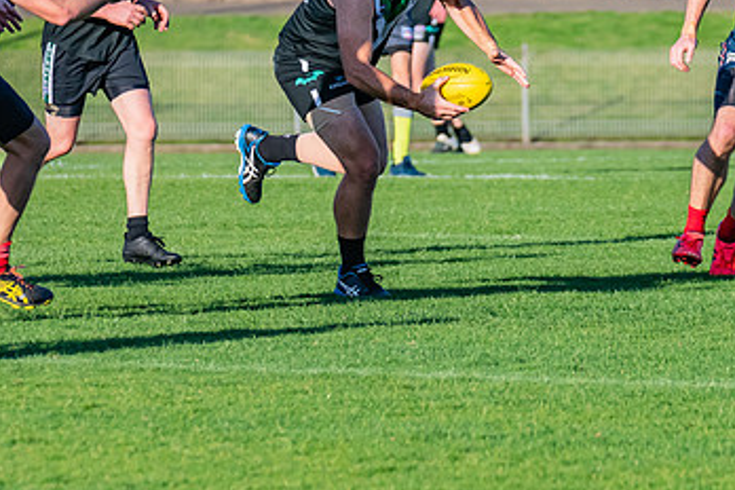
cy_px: 152
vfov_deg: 1.9
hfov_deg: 2.9
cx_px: 367
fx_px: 14454
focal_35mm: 708
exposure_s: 1/1600
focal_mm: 270
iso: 800
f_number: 7.1
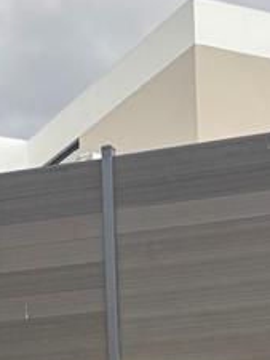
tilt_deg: -3.8
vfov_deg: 13.6
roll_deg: +1.9
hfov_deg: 11.5
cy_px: 674
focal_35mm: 128
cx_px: 243
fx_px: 1330
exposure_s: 1/338
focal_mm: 6.76
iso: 80
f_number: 1.78
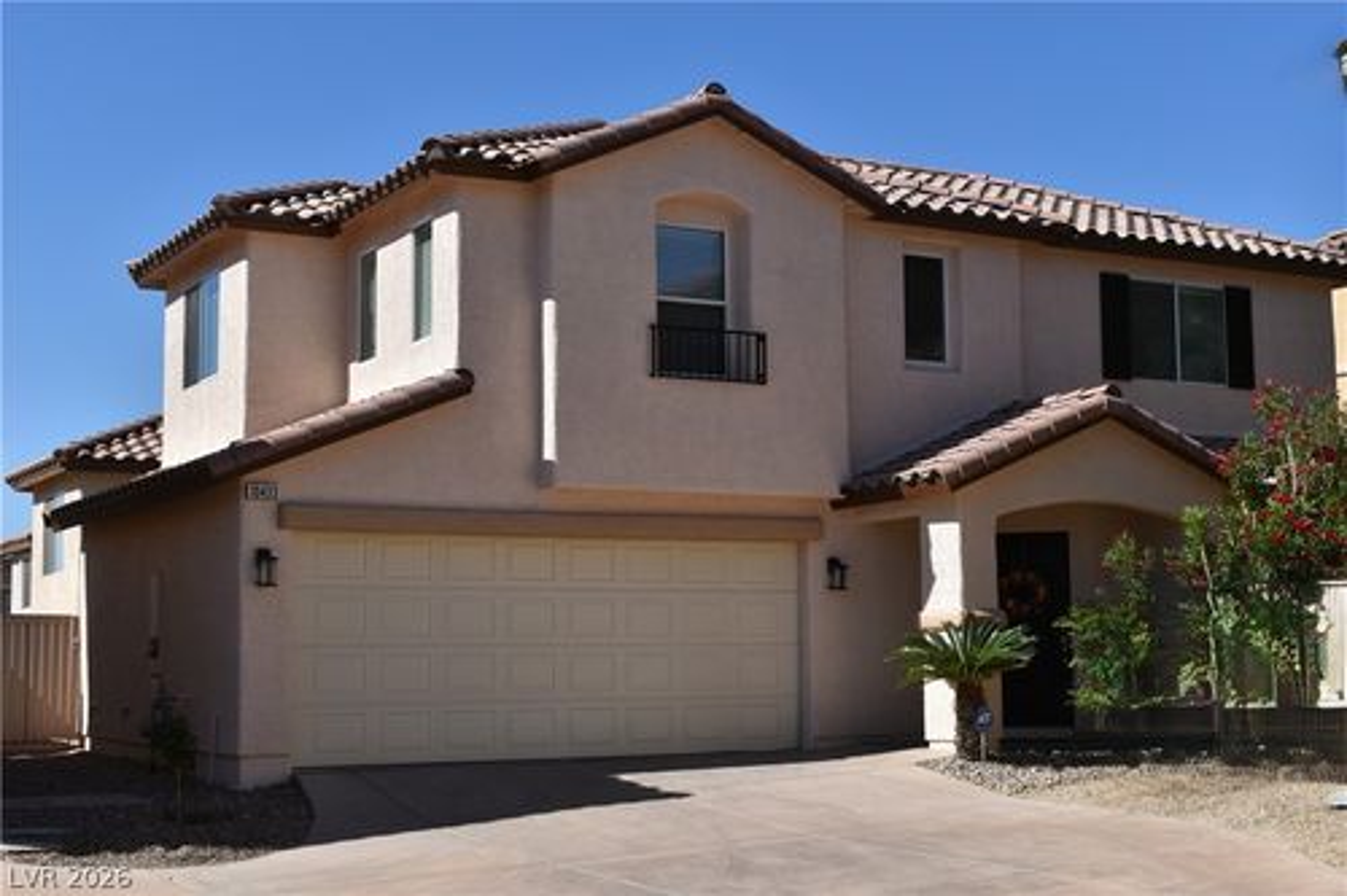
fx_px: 1795
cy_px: 448
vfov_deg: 28.1
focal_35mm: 48
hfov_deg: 41.1
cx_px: 674
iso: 200
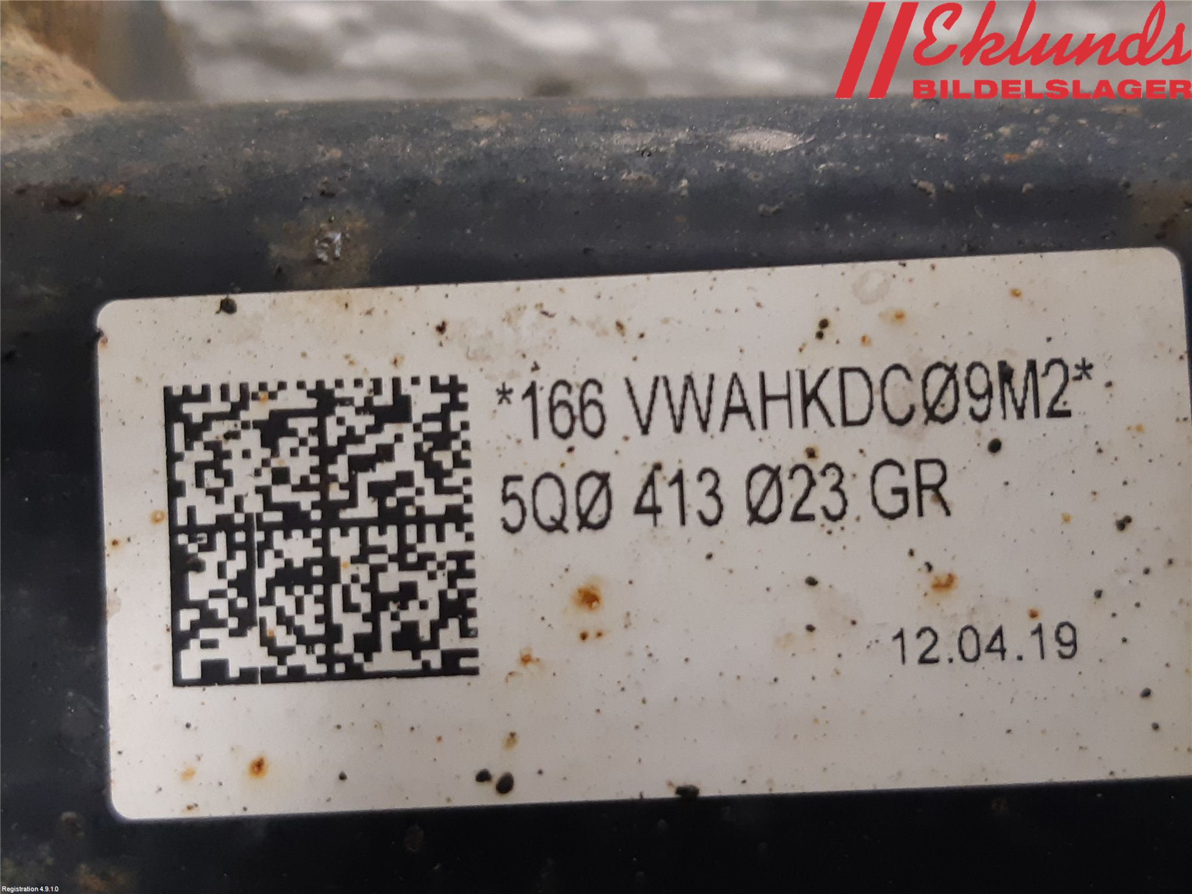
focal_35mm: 26
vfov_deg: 53.1
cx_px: 596
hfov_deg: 67.3
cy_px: 447
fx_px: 895
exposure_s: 1/33
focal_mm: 3.93
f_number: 1.7
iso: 250
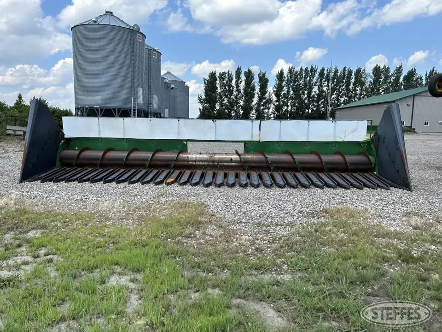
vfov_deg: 53.1
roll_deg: -0.1
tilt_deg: -6.2
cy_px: 166
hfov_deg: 67.3
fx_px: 332
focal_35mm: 26
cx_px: 221
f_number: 1.5
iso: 50
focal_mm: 5.7
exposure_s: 1/2632
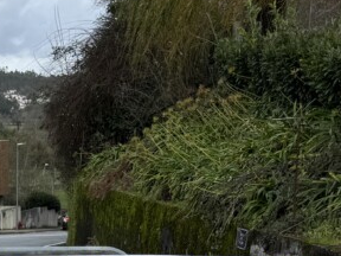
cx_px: -8
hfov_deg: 19.0
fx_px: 985
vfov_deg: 14.0
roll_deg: -0.2
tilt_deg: -12.8
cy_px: 364
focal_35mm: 100
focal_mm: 6.76
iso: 80
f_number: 1.78
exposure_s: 1/3597
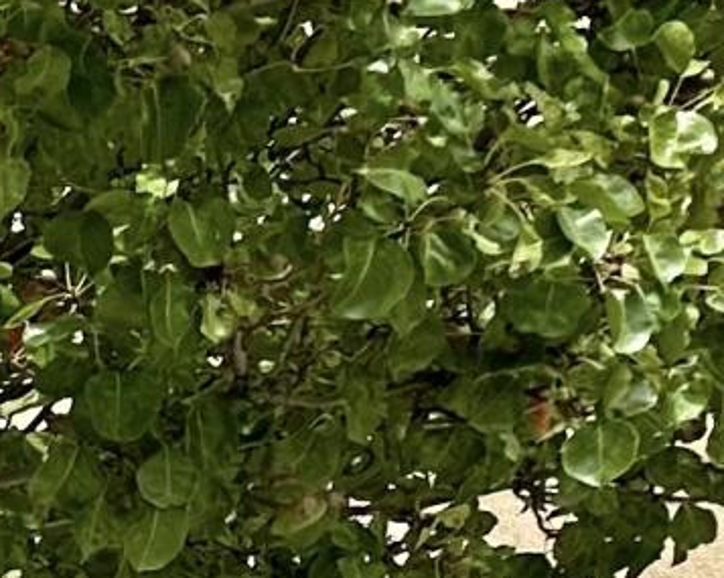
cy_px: 959
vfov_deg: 7.6
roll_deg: -0.9
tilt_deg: +9.0
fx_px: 4218
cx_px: -2075
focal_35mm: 197
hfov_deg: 7.4
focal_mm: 6.86
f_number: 1.78
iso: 80
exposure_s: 1/5000
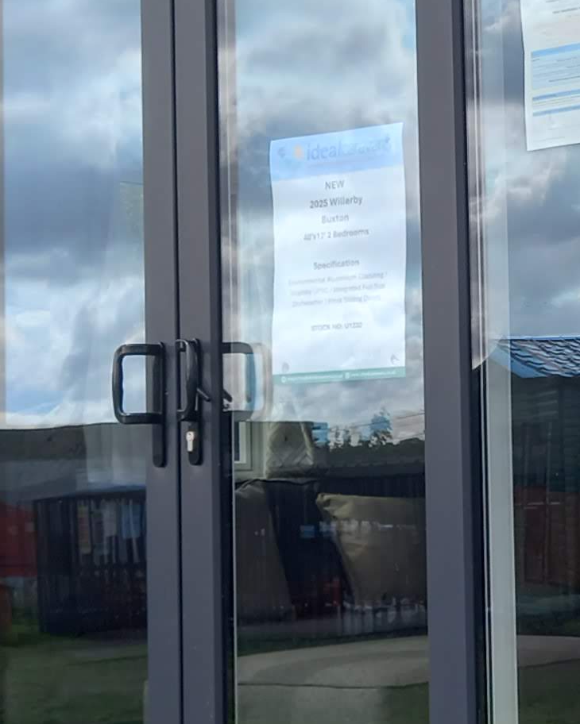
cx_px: 673
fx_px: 2295
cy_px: 337
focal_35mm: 107
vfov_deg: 17.9
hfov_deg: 14.0
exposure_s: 1/372
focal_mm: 4.6
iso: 25
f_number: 2
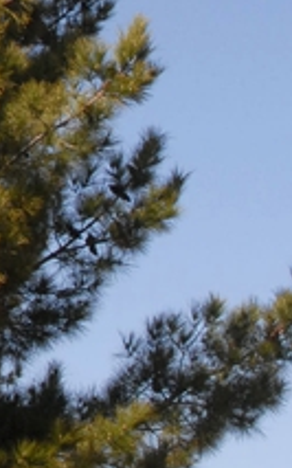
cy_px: -70
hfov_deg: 5.4
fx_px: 2994
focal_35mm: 235
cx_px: -407
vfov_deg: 8.8
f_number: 9
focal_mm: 32
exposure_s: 1/320
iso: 400
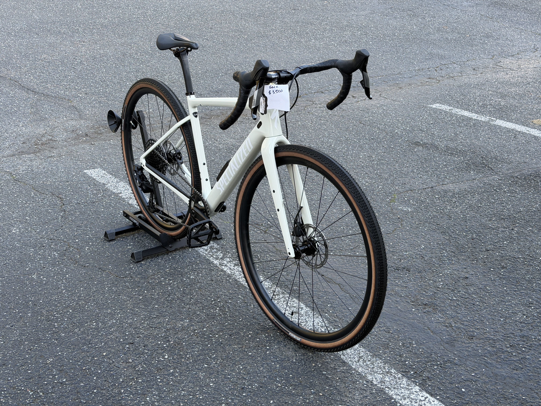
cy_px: 203
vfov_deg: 30.3
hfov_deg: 39.7
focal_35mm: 48
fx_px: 750
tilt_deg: -23.0
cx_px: 270
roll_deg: -0.9
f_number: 1.78
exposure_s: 1/162
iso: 64
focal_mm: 6.76
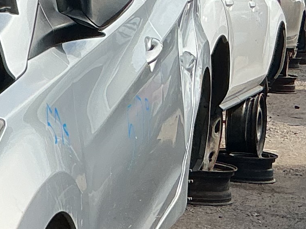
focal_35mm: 155
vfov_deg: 9.6
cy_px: 85
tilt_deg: -3.8
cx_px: -238
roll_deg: -0.2
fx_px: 1371
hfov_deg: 11.8
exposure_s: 1/962
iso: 25
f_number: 1.8
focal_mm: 3
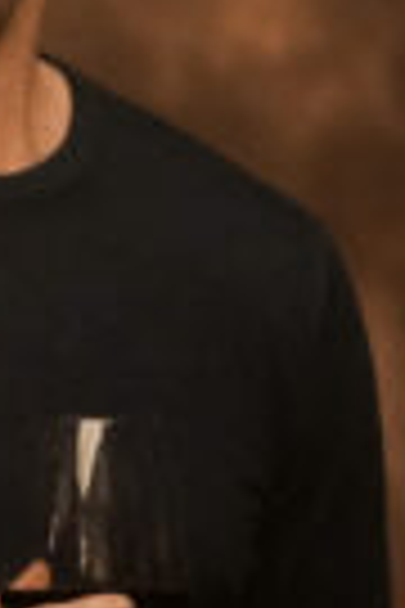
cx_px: -896
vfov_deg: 3.5
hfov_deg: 2.3
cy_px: 531
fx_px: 9854
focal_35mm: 584
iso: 4000
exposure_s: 1/100
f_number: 2.8
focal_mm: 105
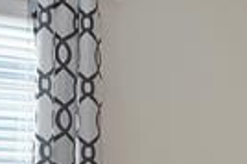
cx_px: 715
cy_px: 201
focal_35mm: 92
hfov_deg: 12.0
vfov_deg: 14.3
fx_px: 630
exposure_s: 1/1.25
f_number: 9
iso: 640
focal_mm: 12
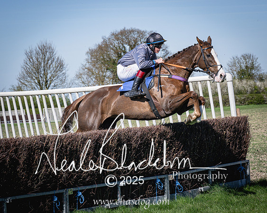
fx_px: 1236
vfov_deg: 9.9
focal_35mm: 156
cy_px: 87
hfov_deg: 12.3
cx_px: 142
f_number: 5
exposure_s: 1/1600
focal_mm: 70
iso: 200
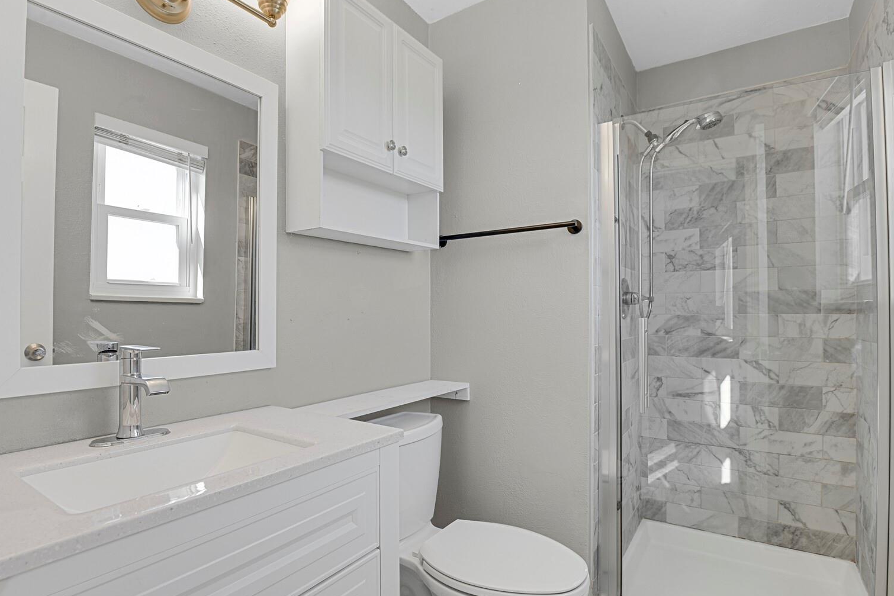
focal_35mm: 18
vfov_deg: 67.4
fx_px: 447
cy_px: 308
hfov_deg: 90.0
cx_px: 432
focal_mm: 17
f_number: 8
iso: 250
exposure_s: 1
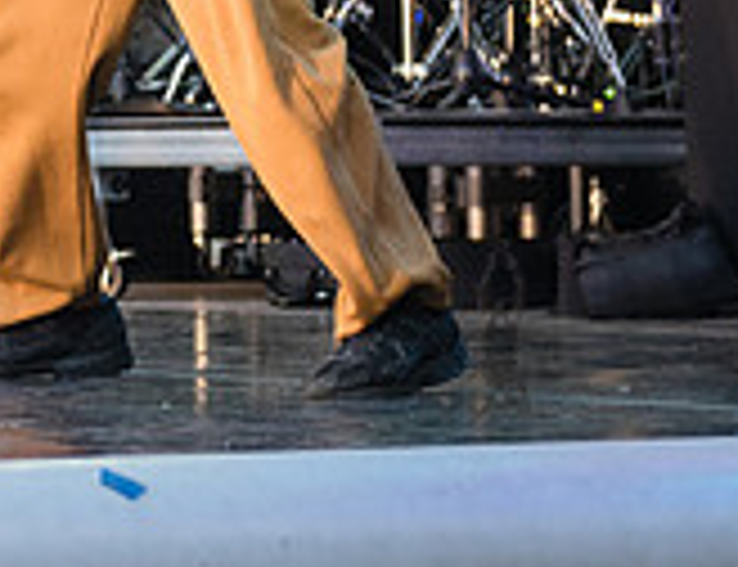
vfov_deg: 6.8
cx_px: -223
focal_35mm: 214
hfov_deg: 9.0
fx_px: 4603
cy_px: -514
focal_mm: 48
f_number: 3.2
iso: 2000
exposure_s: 1/800
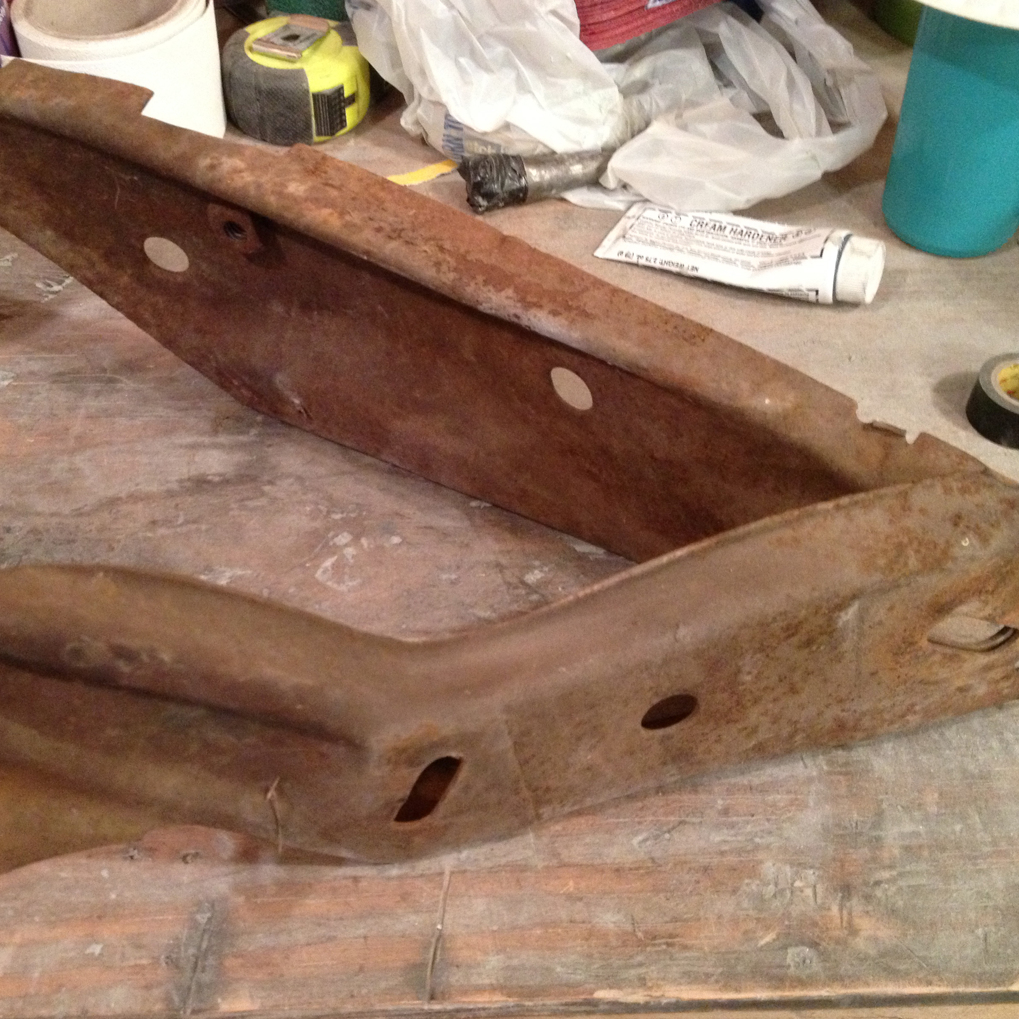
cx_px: 437
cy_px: 517
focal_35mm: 42
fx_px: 1399
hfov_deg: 39.9
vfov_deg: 40.0
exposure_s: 1/17
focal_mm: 4.28
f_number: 2.4
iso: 400
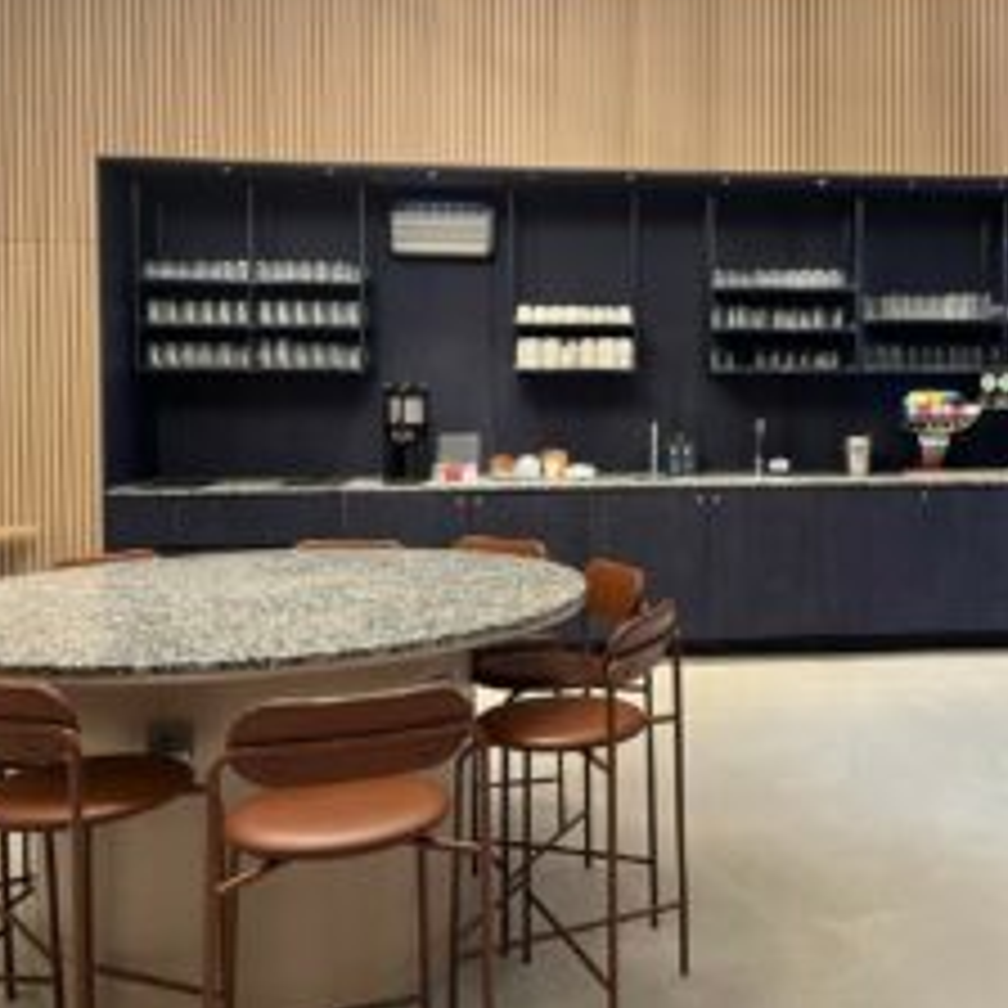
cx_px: 747
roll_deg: +0.2
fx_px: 1219
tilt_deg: -2.4
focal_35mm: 37
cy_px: 414
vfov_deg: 44.7
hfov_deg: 43.6
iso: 160
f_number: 1.6
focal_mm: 5.1
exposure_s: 1/59
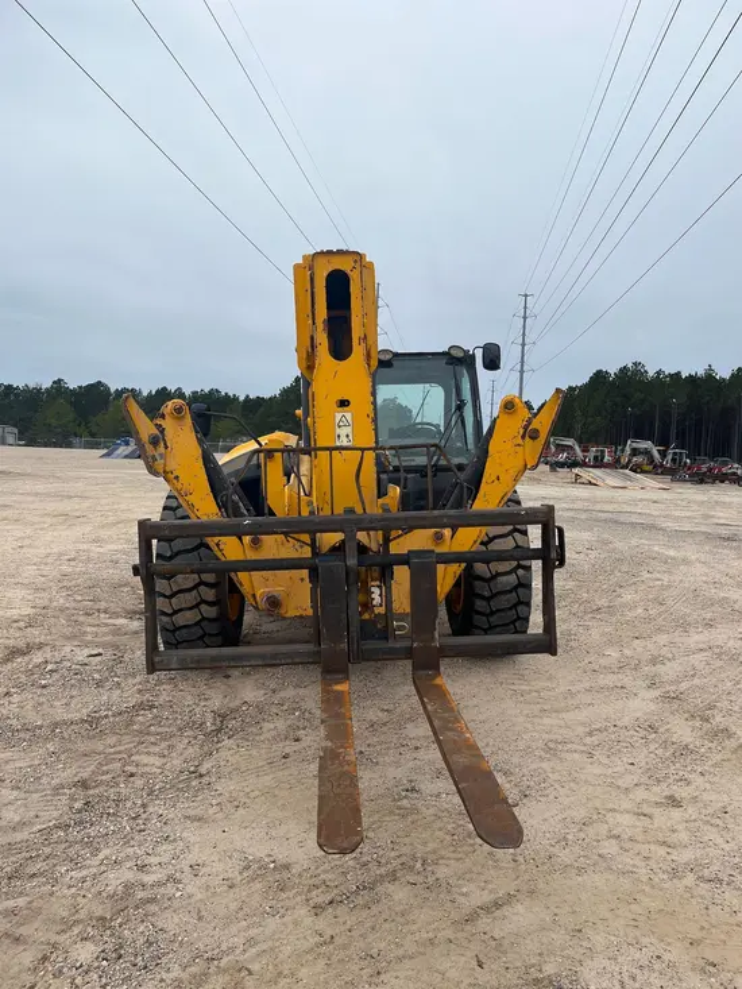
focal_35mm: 26
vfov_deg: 67.3
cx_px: 371
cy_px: 494
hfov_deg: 53.1
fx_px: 743
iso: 50
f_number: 1.6
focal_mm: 5.1
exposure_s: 1/1404
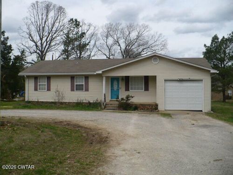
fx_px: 249
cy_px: 88
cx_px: 116
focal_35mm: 37
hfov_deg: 50.1
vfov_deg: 38.7
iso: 100
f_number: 8
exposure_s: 1/200
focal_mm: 6.1
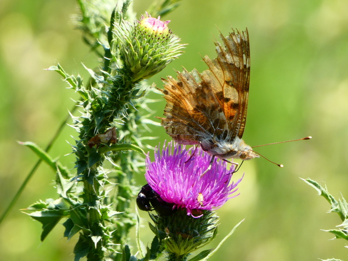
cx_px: 174
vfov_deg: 2.9
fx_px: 5178
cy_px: 130
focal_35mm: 515
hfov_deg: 3.8
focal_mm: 92.3
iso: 100
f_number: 5.6
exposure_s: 1/100
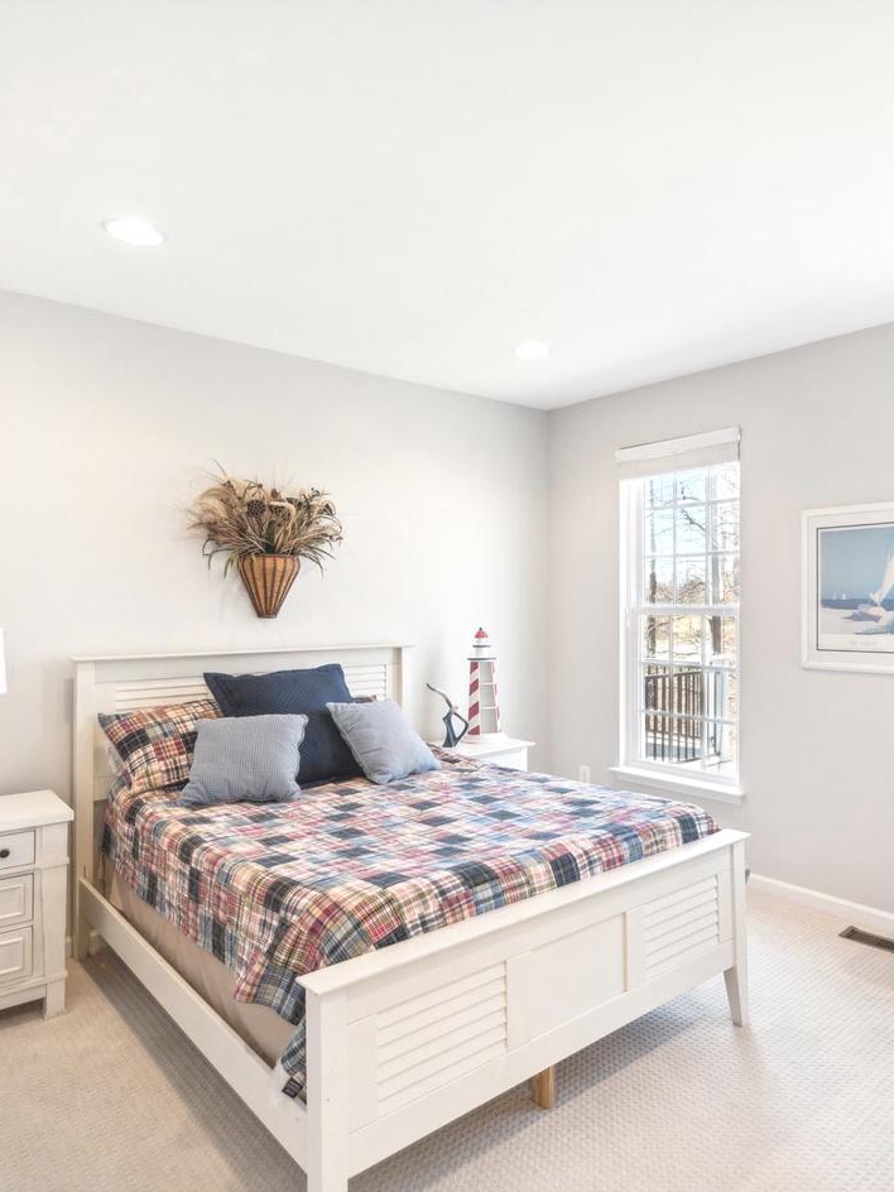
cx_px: 551
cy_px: 601
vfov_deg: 76.4
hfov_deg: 60.4
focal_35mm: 22
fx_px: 758
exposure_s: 1/400
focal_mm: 15
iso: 800
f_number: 3.5
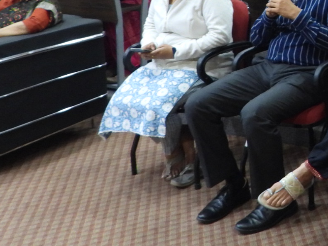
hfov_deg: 24.4
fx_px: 654
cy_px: -64
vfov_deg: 19.8
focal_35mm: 69
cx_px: 431
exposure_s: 1/20
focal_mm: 4.3
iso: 400
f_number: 2.8
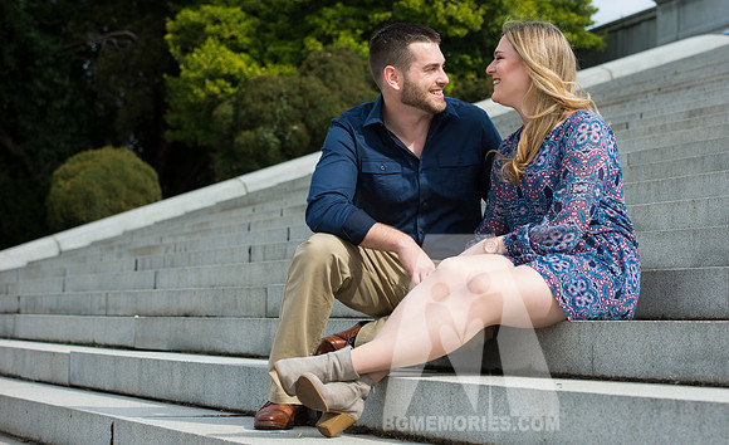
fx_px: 1662
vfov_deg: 15.2
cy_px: 167
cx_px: 427
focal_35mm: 84
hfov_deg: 24.7
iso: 160
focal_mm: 70
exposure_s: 1/500
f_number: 5.6
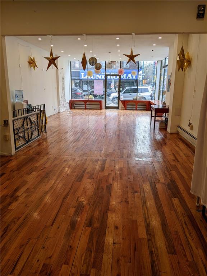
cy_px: 138
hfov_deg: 51.4
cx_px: 104
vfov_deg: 65.3
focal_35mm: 27
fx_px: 215
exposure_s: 1/204
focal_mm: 4.44
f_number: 1.8
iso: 45
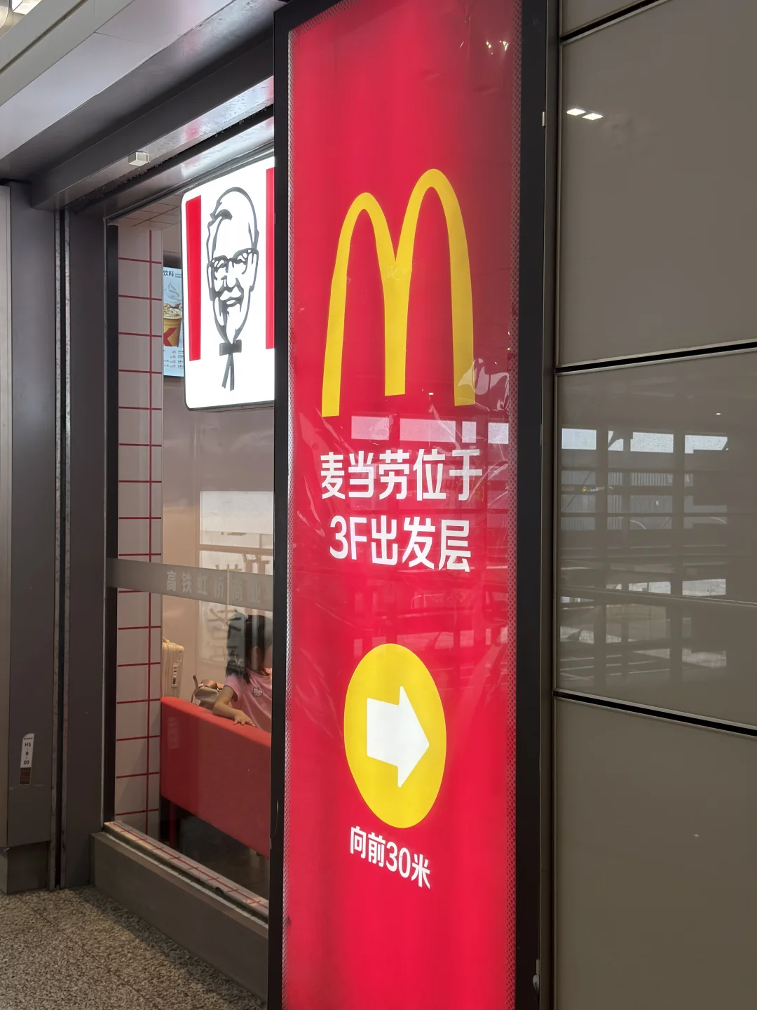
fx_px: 1254
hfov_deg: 33.6
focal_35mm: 43
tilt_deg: +0.4
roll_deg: -0.3
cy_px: 505
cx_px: 378
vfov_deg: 43.9
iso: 80
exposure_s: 1/100
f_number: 1.78
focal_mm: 6.76
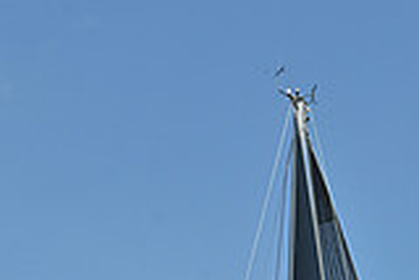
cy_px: 714
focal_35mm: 254
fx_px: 2959
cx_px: 276
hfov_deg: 8.1
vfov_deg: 5.2
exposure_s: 1/1250
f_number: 9
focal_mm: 70
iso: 250
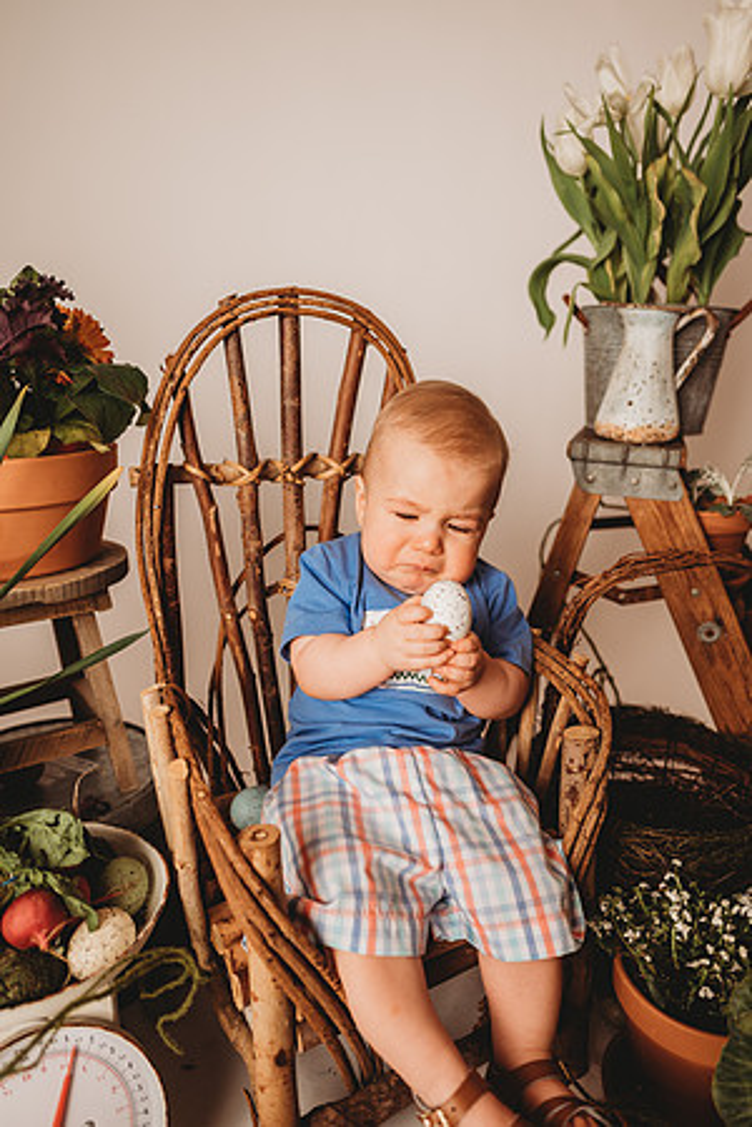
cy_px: 564
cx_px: 376
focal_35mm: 24
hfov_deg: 53.1
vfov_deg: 73.7
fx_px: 752
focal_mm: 24
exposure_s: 1/160
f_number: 2.5
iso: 100
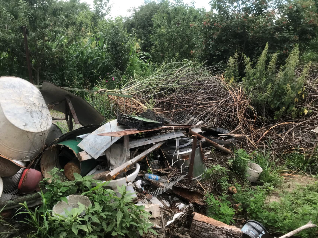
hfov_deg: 56.7
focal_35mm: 32
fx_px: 294
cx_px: 141
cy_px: 121
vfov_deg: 44.2
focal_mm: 3.99
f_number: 1.8
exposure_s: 1/798
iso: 20
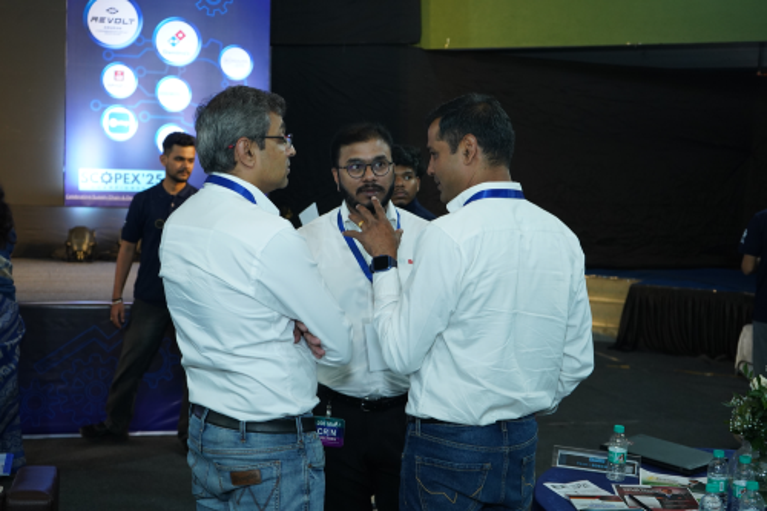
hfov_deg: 40.4
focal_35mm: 49
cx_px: 384
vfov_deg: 27.5
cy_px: 256
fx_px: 1044
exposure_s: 1/160
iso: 2000
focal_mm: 49
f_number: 5.6
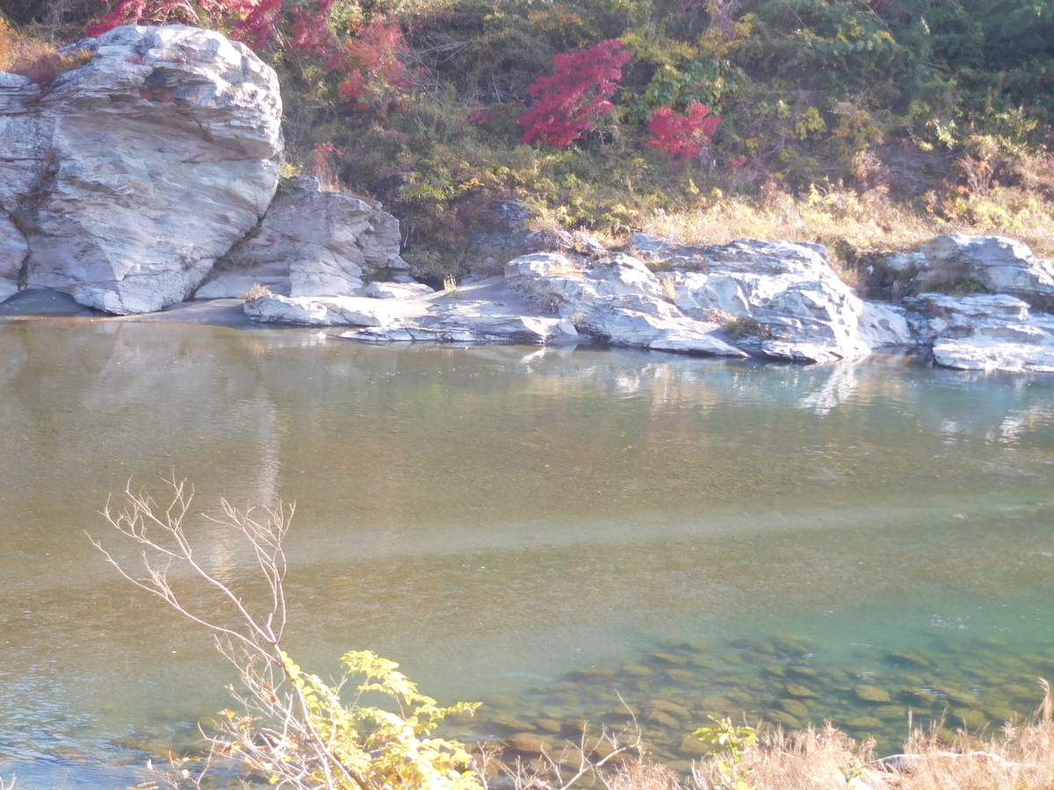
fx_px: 2131
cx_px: 527
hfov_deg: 27.8
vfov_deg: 21.0
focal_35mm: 70
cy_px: 395
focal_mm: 12.5
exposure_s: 1/60
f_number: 4.5
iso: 125
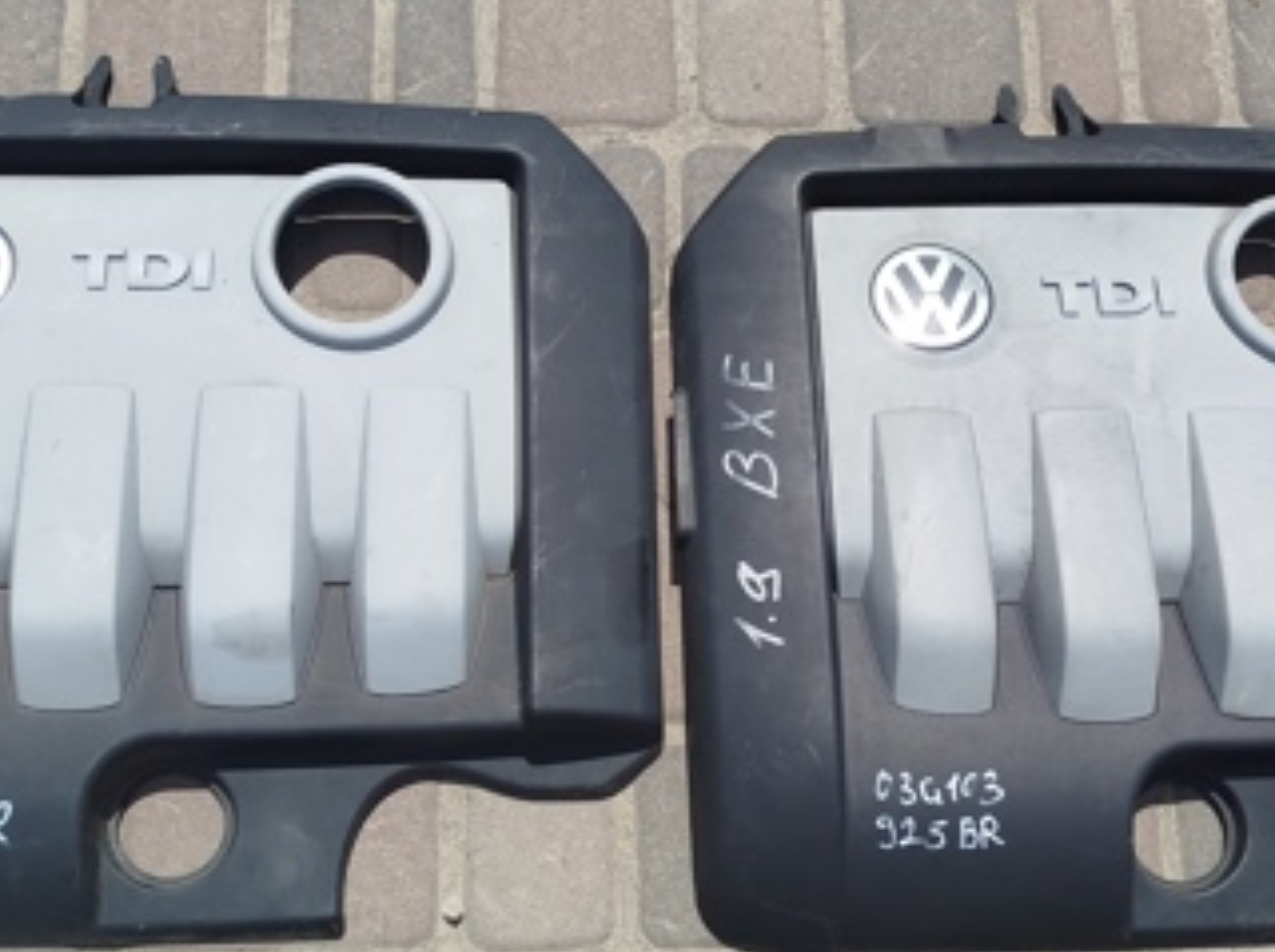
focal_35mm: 48
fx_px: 1765
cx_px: 665
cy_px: 530
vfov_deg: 30.2
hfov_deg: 39.7
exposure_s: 1/1002
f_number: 1.7
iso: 50
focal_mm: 5.31
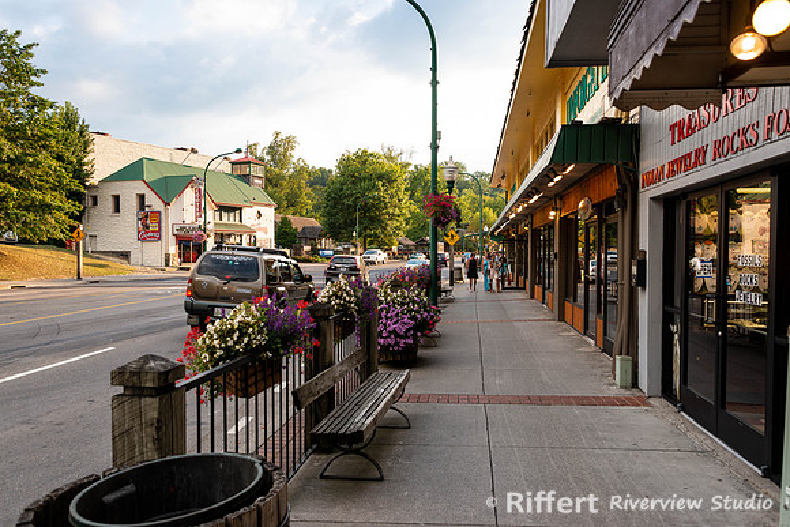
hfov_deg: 65.5
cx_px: 395
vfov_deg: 46.4
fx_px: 615
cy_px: 264
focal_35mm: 28
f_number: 5.6
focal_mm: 28
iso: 100
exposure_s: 1/80
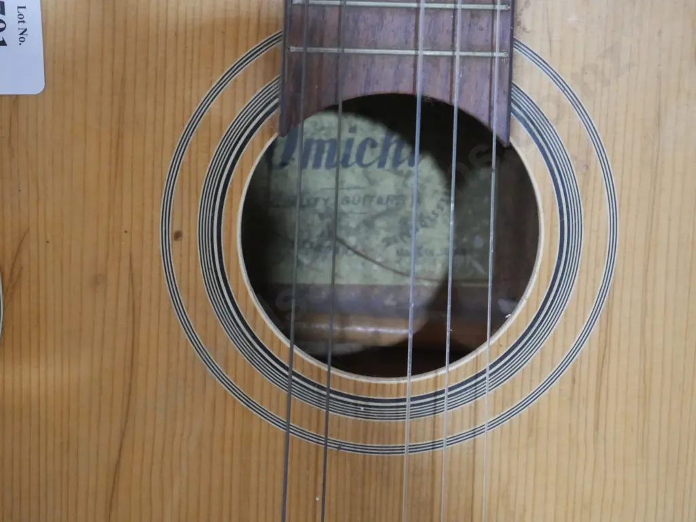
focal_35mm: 84
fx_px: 1689
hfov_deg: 23.3
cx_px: 348
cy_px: 261
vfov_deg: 17.6
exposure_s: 1/60
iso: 3200
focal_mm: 42
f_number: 5.6
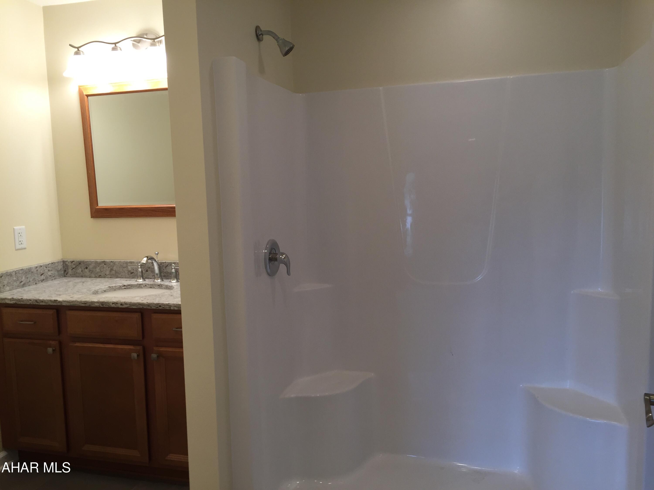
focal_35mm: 29
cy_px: 245
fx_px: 548
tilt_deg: -6.9
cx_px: 327
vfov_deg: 48.2
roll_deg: +0.2
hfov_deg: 61.7
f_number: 2.2
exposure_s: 1/60
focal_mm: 4.15
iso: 40
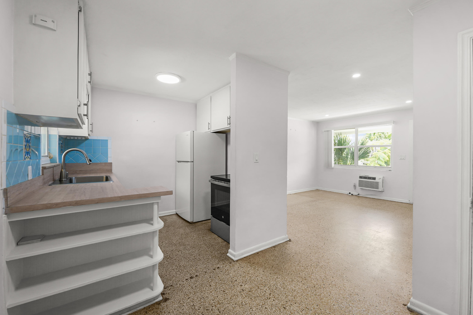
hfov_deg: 100.4
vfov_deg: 77.3
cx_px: 236
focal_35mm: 15
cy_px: 158
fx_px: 197
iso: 125
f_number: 4
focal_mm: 10
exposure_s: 1/30
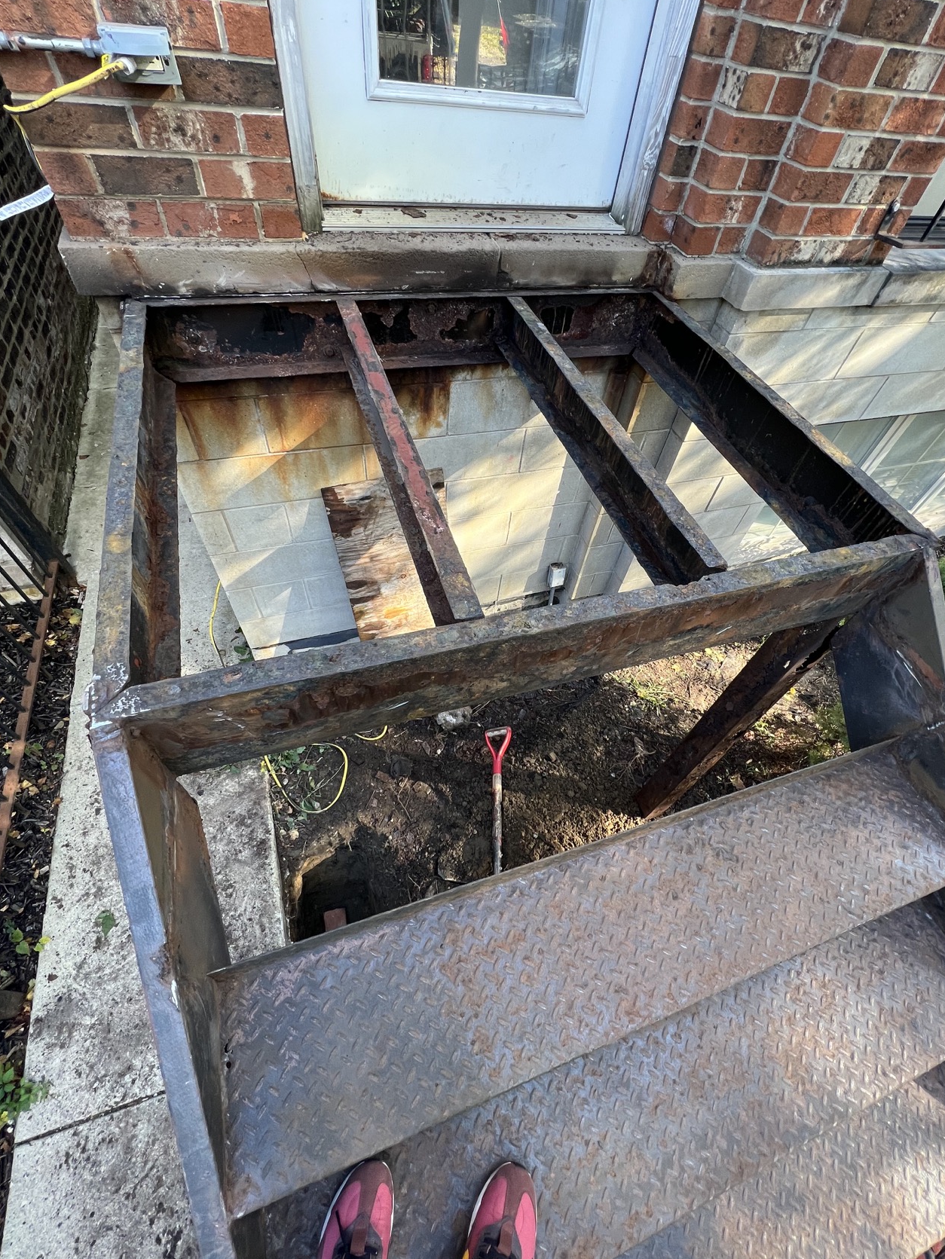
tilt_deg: -52.0
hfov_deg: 85.6
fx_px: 509
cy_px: 631
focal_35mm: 14
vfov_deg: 102.1
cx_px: 500
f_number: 1.8
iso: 64
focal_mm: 1.57
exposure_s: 1/99
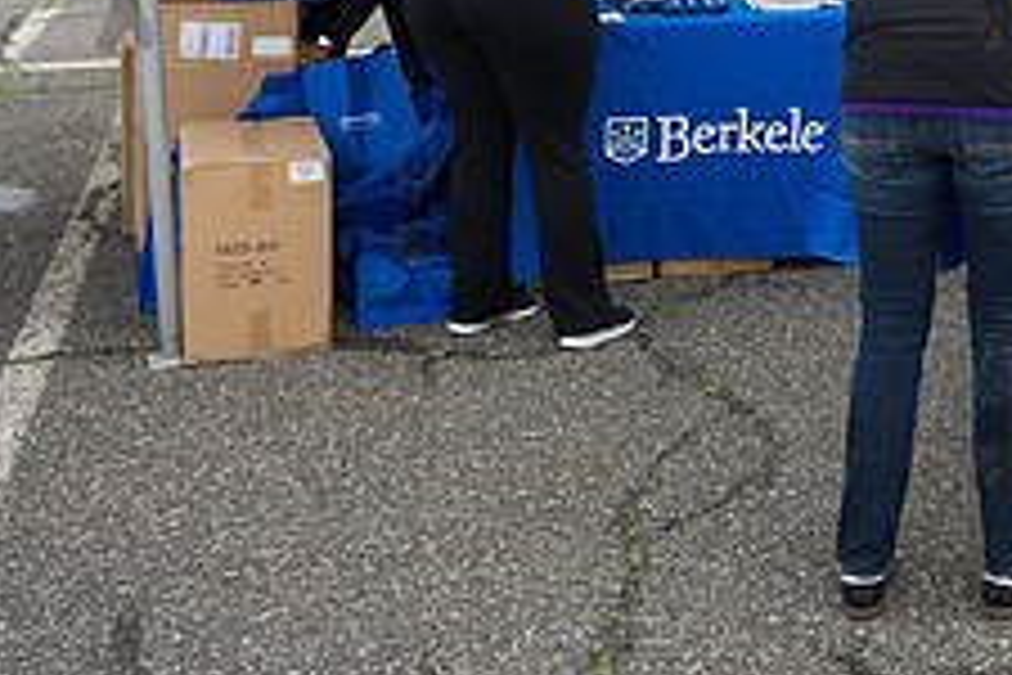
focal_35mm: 62
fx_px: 1743
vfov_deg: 21.0
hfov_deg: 30.3
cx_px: 994
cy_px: -29
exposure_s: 1/800
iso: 200
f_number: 3.5
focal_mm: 24
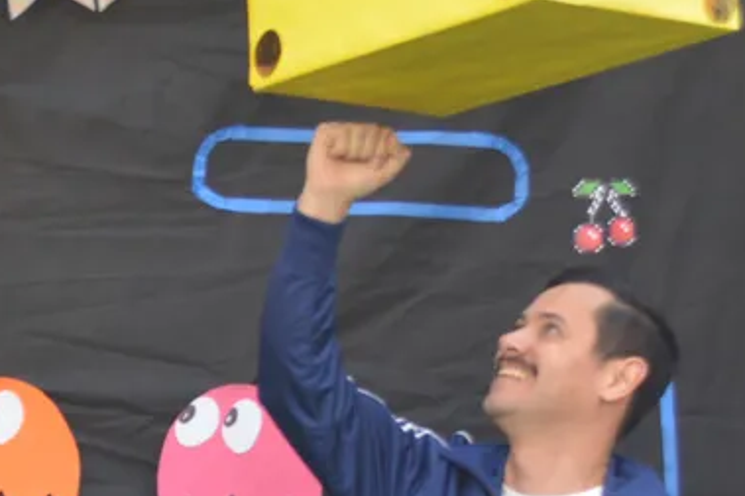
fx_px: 3019
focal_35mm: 146
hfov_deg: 13.5
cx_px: -283
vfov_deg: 9.3
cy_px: 555
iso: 400
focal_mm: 26
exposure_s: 1/100
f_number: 5
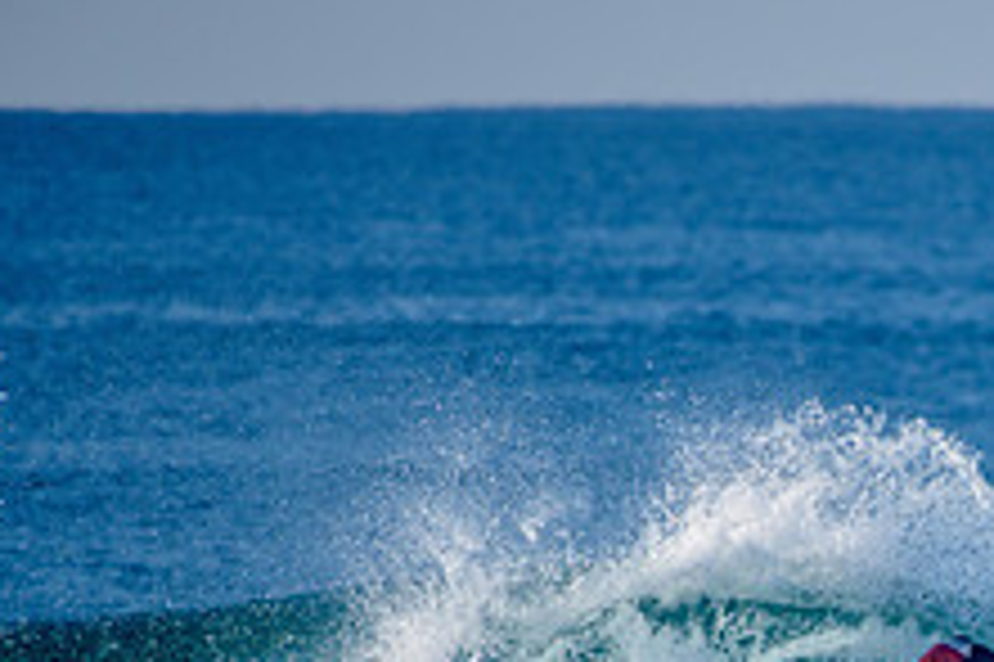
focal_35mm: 1314
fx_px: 36253
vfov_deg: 1.0
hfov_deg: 1.6
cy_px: 862
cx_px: 1066
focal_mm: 500
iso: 180
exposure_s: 1/1600
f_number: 5.6
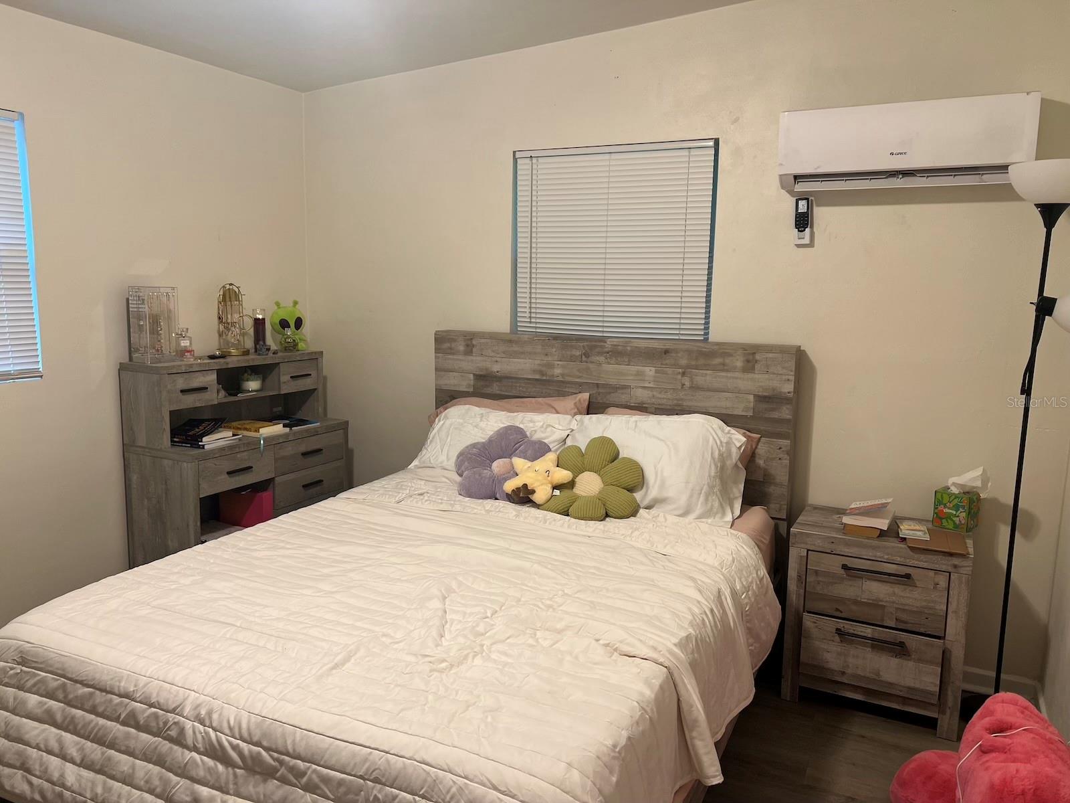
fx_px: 804
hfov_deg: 67.3
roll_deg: -1.0
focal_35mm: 26
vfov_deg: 53.1
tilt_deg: -9.7
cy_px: 402
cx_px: 535
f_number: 1.5
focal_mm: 5.7
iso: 80
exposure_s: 1/60
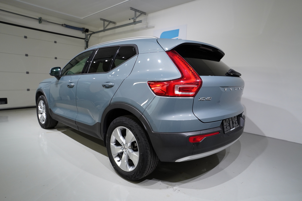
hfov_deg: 78.6
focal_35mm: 22
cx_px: 151
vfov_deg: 57.2
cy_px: 100
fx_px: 185
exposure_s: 1/160
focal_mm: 22
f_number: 3.5
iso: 1600
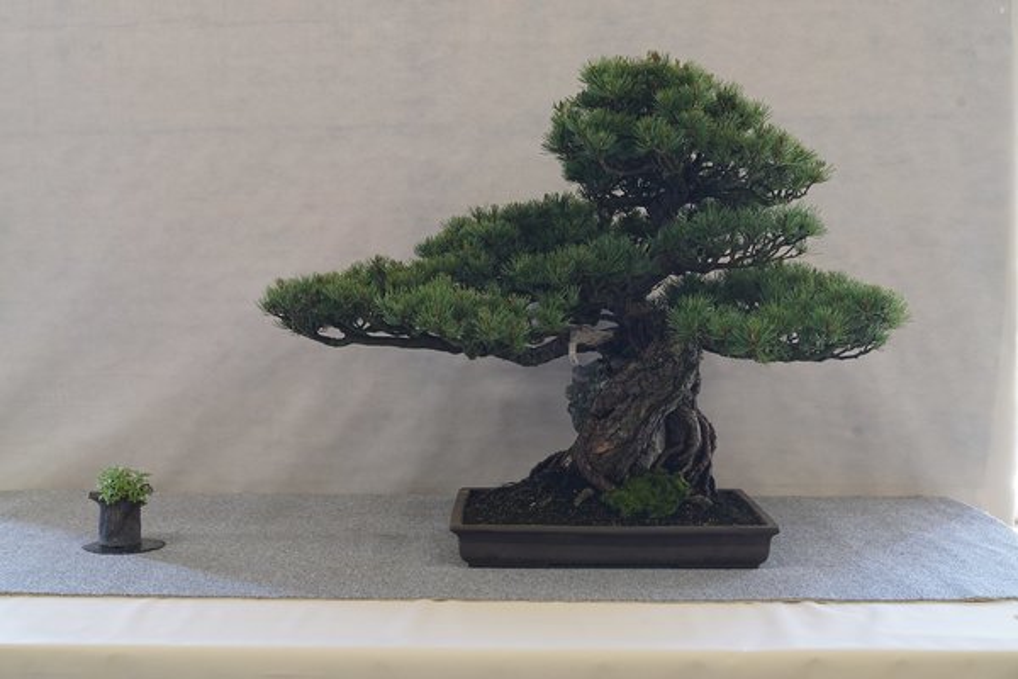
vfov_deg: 29.9
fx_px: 1272
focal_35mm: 45
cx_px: 509
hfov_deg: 43.6
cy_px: 340
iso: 320
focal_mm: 30
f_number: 16
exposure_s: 1/1.25
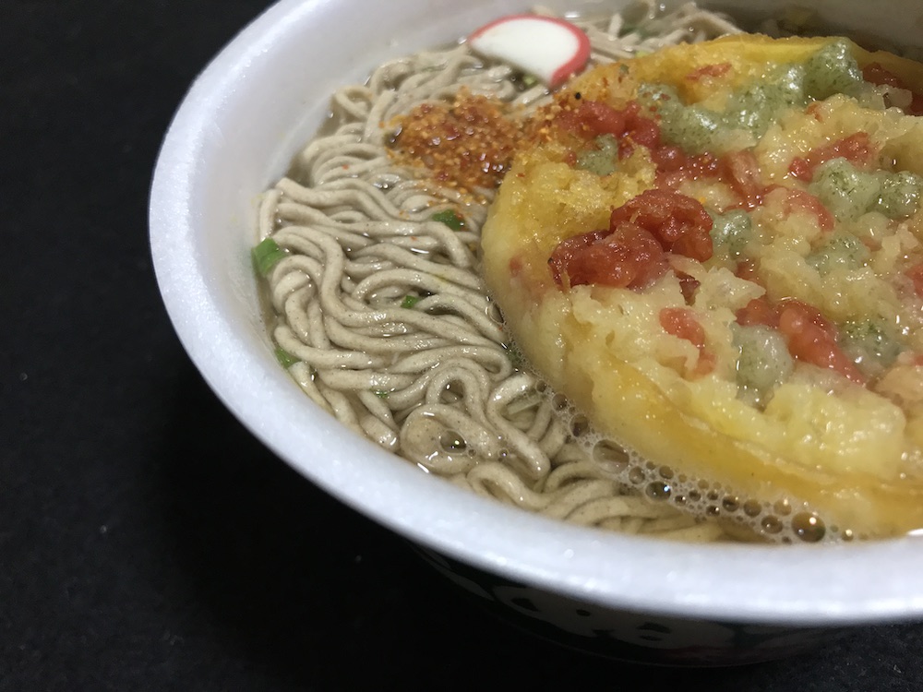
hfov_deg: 63.4
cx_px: 462
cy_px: 346
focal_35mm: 28
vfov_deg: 49.7
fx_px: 747
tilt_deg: -47.3
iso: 125
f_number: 1.8
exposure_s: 1/30
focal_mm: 3.99
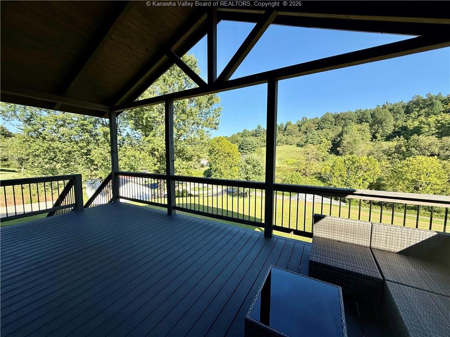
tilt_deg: -4.2
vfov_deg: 85.7
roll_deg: -0.4
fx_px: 182
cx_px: 225
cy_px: 168
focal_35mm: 14
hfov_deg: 102.1
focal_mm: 2.22
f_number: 2.2
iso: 50
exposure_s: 1/914
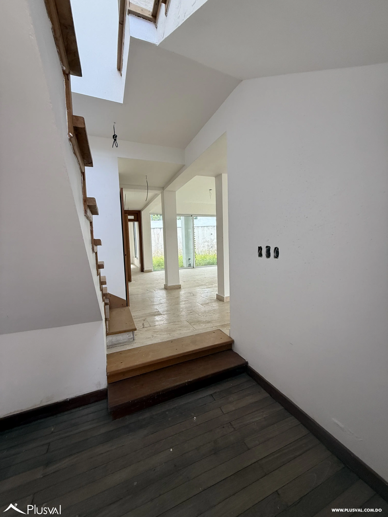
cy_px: 258
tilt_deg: -1.8
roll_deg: +1.9
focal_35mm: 14
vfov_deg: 102.1
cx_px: 194
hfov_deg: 85.7
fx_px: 209
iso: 64
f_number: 2.2
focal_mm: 2.22
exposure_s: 1/167
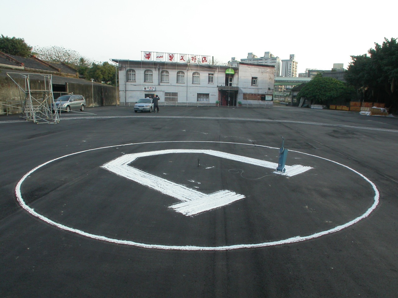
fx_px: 437
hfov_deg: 49.0
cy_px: 149
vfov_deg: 37.7
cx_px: 199
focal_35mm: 38
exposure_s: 1/128
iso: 100
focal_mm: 7.85
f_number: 4.7
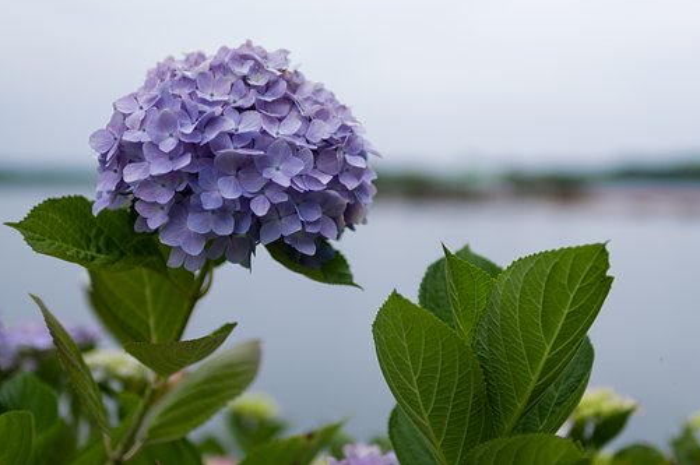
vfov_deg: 29.2
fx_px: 894
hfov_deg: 42.8
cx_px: 356
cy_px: 229
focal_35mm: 46
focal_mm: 30
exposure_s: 1/3200
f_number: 1.4
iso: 100
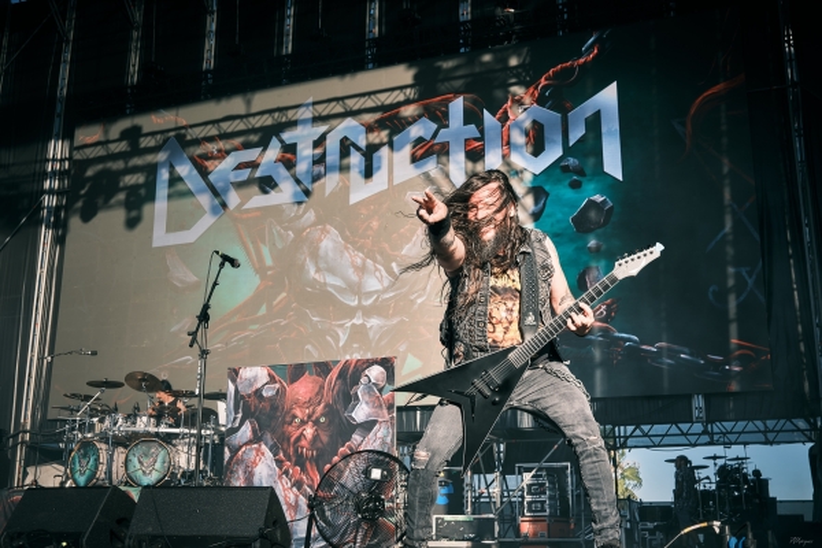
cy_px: 274
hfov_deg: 47.4
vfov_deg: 32.6
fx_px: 936
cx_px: 411
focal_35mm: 41
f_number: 8
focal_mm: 27
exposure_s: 1/125
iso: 125
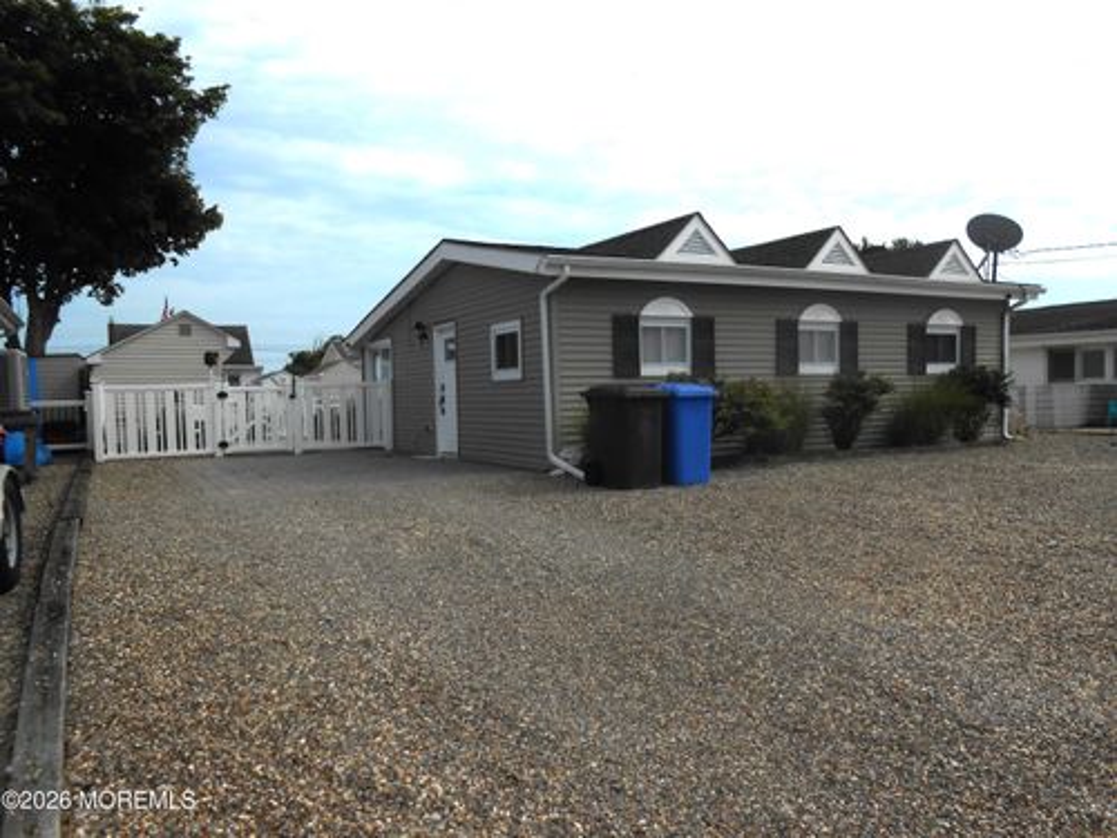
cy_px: 419
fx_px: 839
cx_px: 558
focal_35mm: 26
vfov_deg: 53.1
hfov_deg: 67.3
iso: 80
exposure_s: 1/320
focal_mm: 4.6
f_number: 11.5
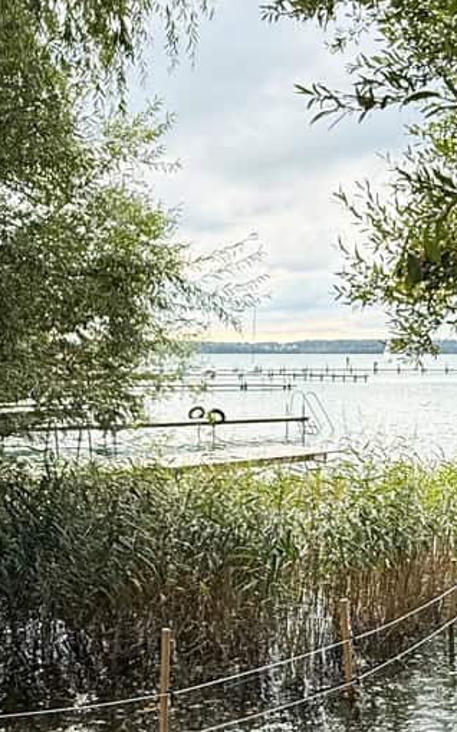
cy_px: 407
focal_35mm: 47
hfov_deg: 26.8
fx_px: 937
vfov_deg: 42.6
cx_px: 371
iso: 50
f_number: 2.2
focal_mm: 2.2
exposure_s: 1/540
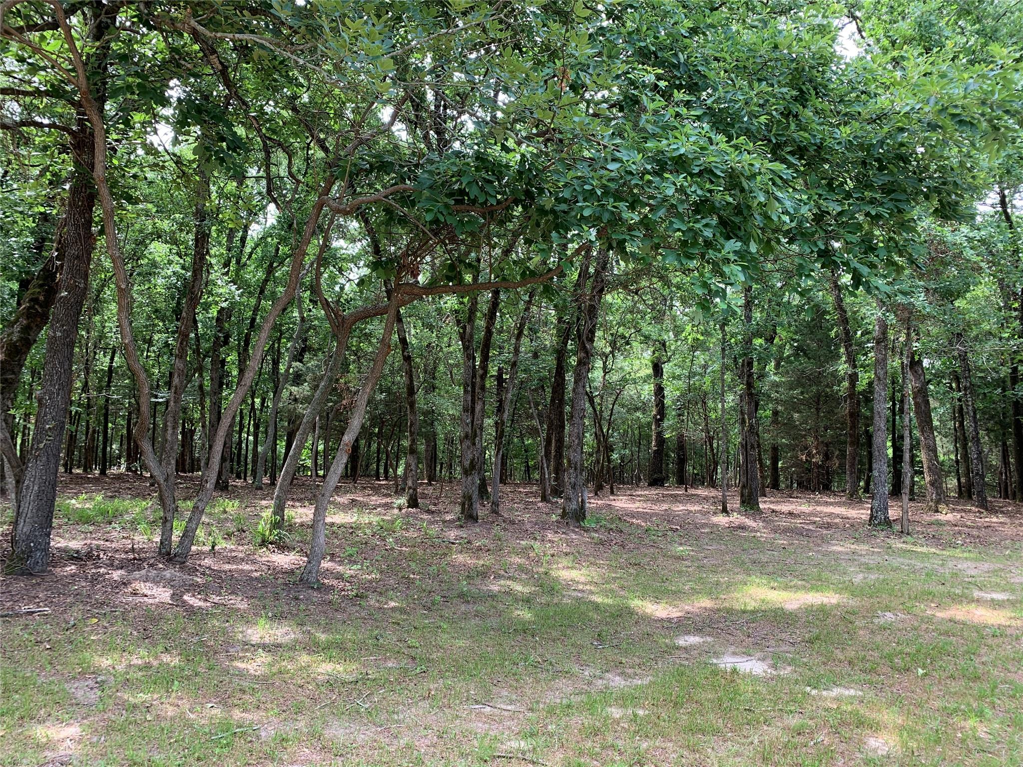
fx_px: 768
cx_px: 512
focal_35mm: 26
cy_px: 384
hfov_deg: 67.3
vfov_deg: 53.1
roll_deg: -0.5
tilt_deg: +4.1
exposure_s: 1/122
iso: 32
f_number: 1.8
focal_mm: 4.25
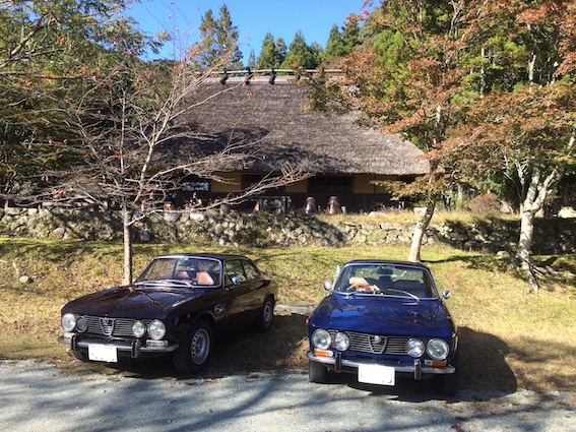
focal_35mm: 29
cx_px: 288
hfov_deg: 61.7
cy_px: 216
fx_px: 482
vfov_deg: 48.2
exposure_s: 1/631
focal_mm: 4.15
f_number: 2.2
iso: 32
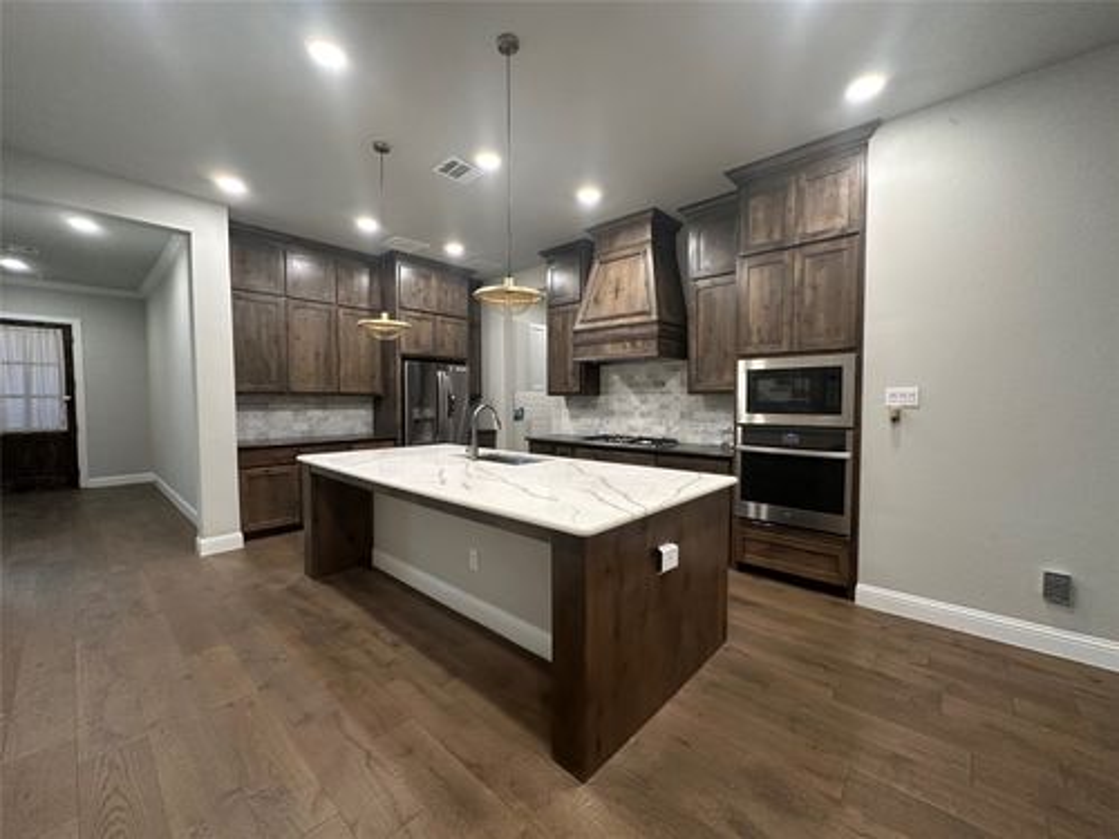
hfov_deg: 102.1
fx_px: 453
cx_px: 560
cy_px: 420
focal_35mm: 14
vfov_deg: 85.7
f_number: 2.2
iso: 320
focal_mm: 2.22
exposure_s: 1/60
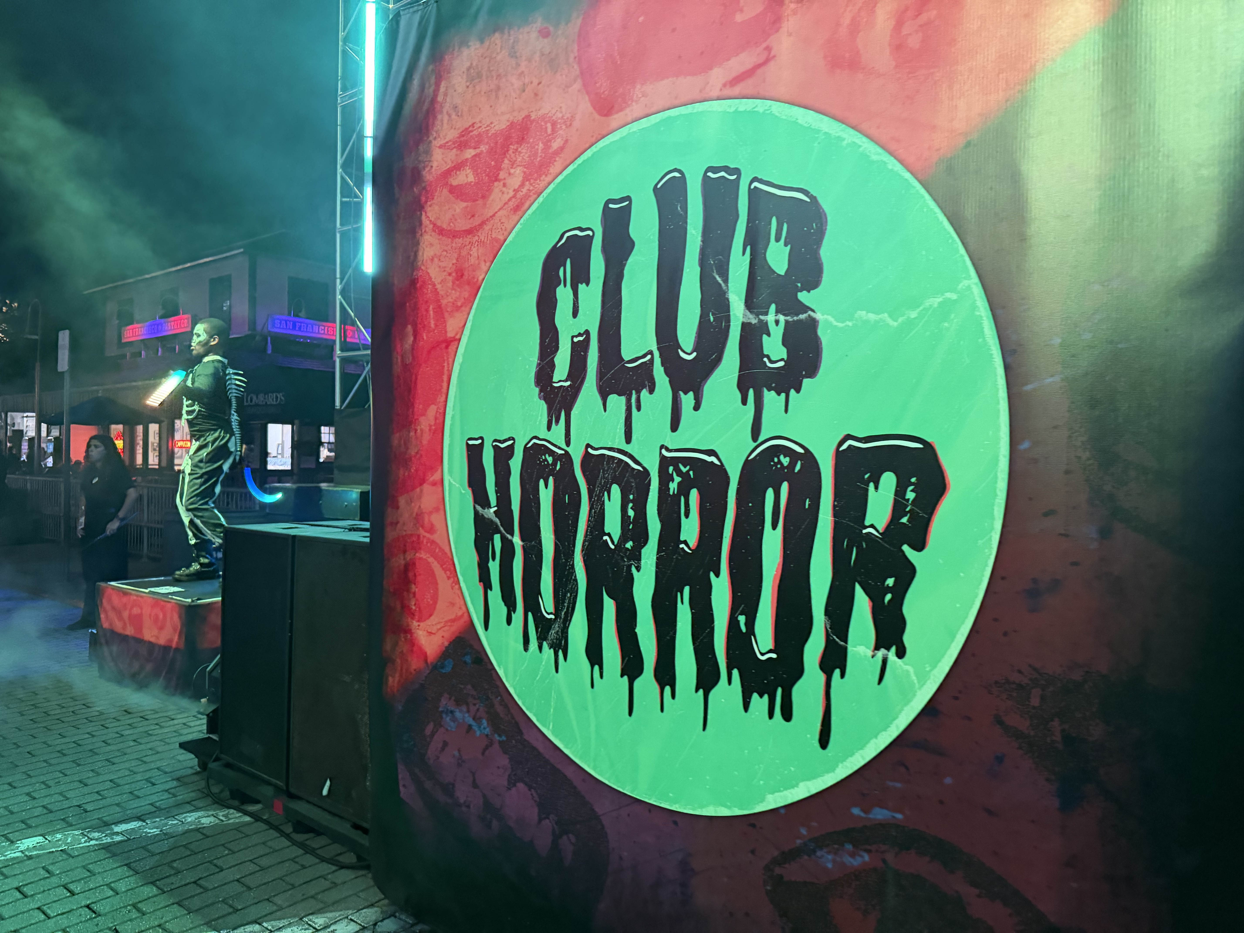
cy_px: 466
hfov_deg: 71.6
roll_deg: +0.7
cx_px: 622
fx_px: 862
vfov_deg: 56.8
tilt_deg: -3.3
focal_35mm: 24
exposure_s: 1/58
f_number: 1.78
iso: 800
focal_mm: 6.76
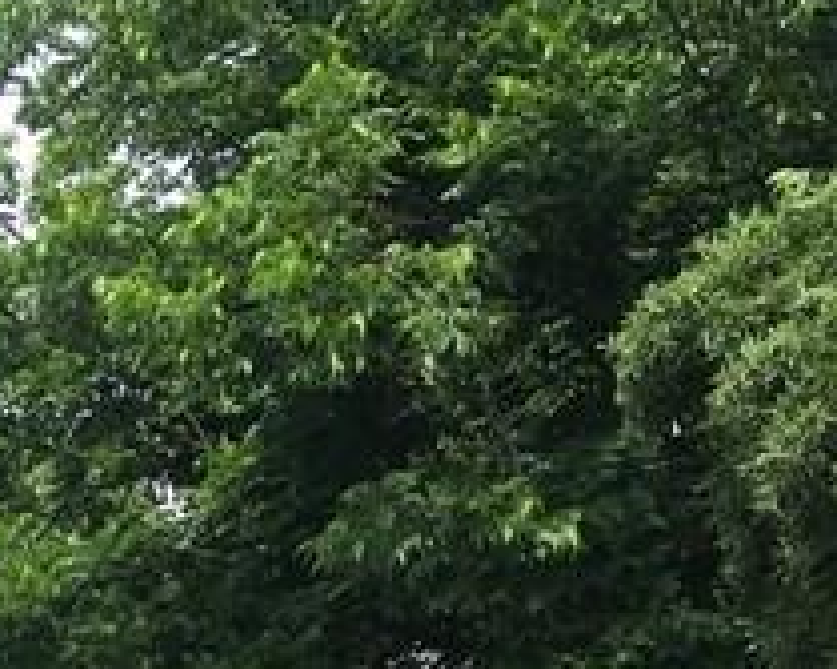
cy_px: 1410
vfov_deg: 10.1
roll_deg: -0.5
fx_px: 3442
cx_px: -376
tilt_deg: -0.1
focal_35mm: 139
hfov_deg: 13.2
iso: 25
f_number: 2.2
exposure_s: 1/620
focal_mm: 4.15
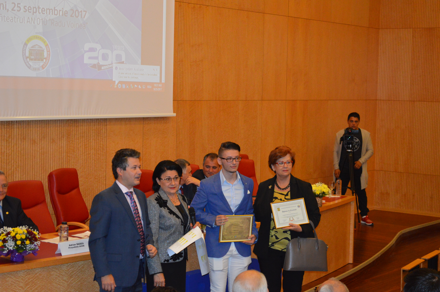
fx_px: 843
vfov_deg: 19.7
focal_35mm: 69
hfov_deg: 29.3
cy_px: 146
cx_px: 220
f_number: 5.3
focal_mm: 46
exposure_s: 1/60
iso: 1800
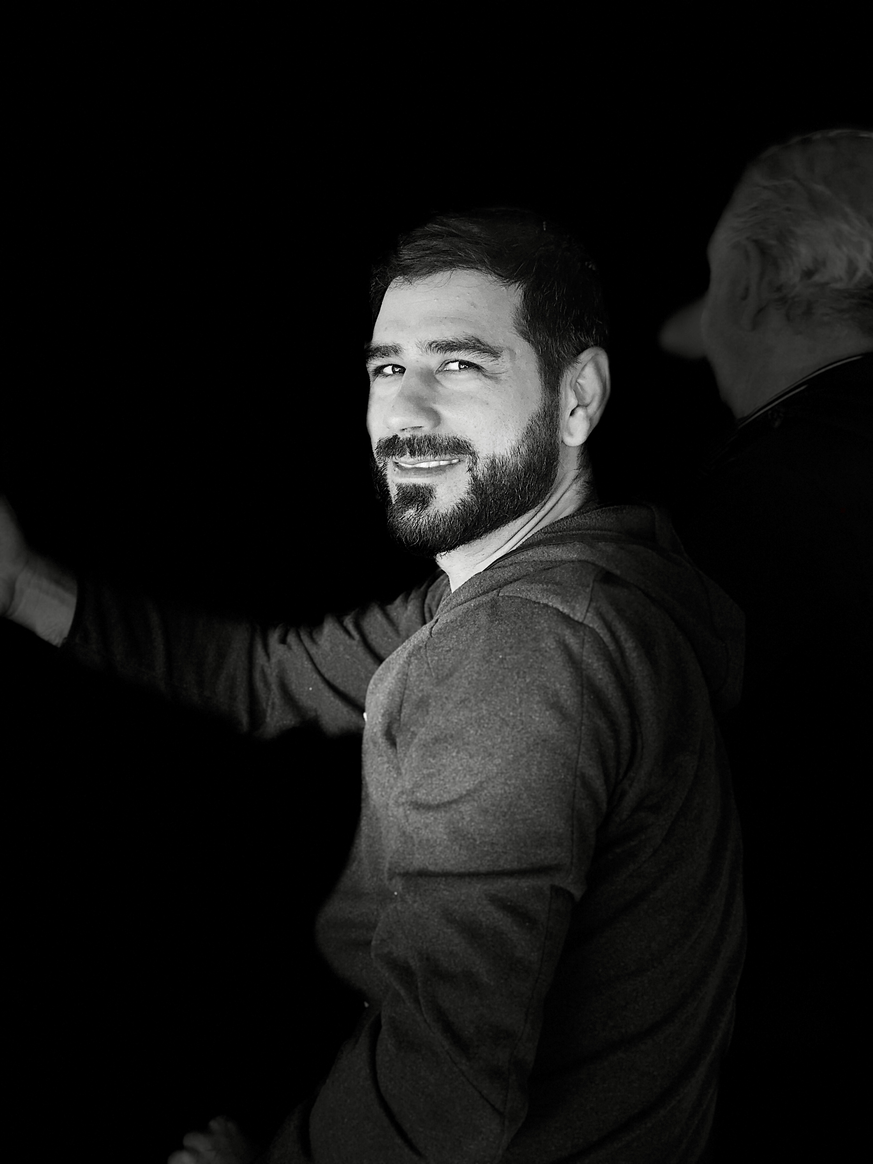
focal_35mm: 57
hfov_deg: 25.7
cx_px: 436
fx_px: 1917
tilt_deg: -20.2
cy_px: 582
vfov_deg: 33.8
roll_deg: -4.1
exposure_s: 1/36
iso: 20
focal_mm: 6.6
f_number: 2.8
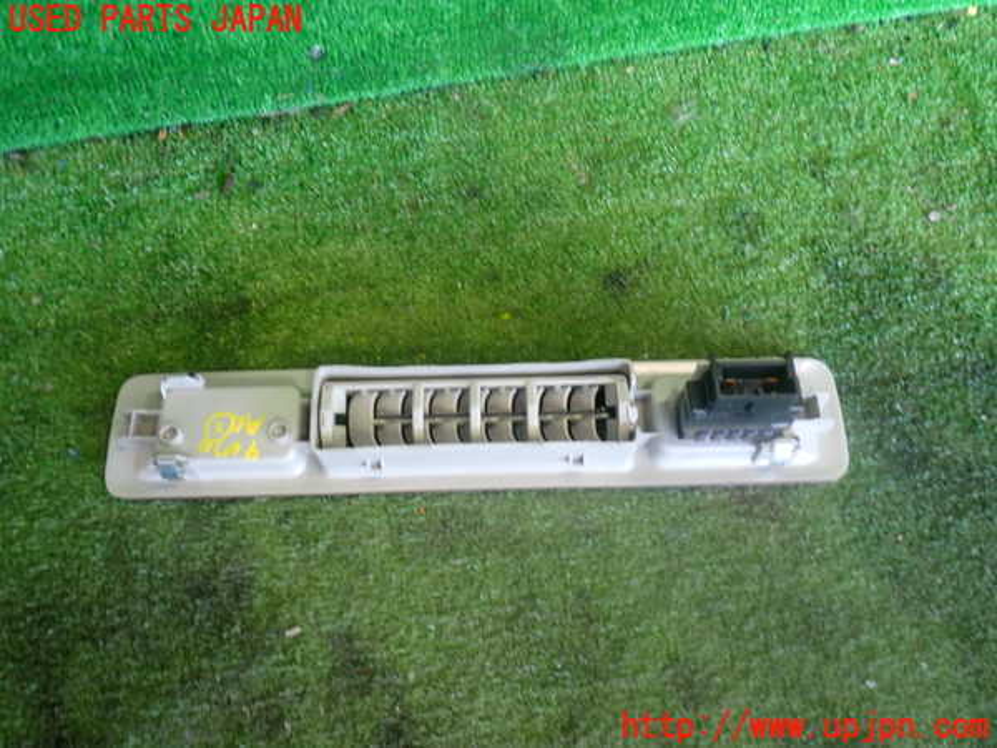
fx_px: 864
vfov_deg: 46.8
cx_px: 498
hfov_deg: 60.0
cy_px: 374
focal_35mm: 30
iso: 200
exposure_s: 1/30
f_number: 2.3
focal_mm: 5.4
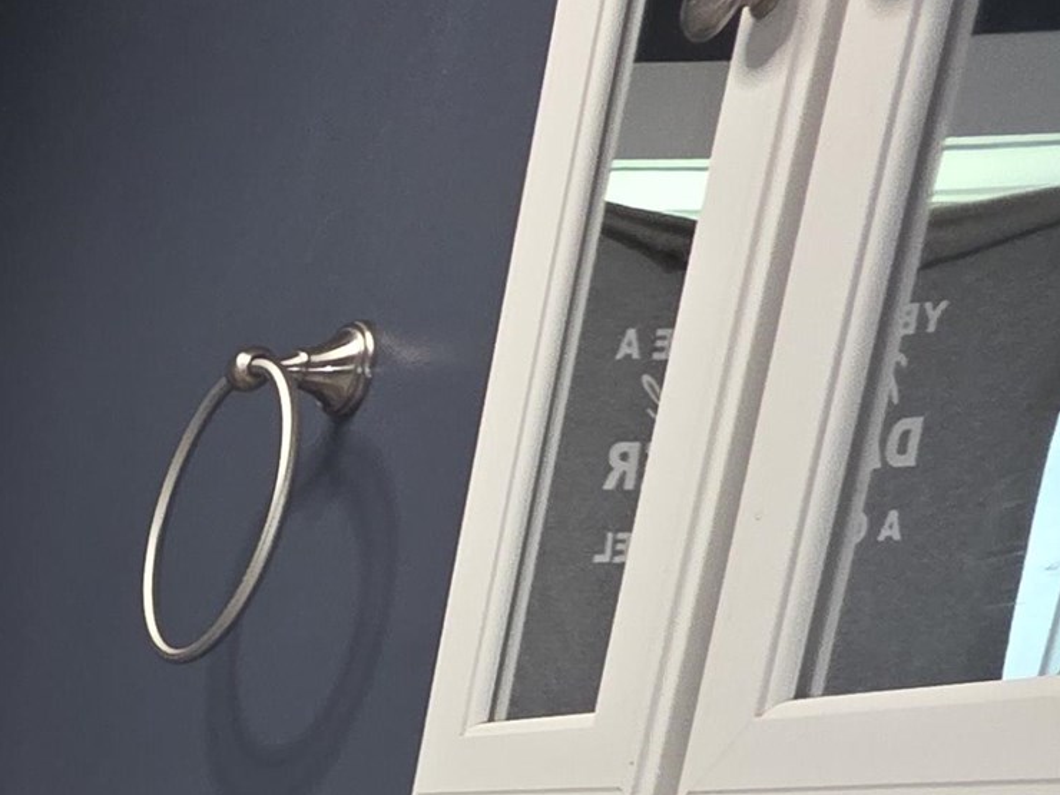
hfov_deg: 22.2
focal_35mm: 54
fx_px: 1654
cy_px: 1282
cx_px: -831
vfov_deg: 21.4
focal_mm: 2.2
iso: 400
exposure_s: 1/24
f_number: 1.9
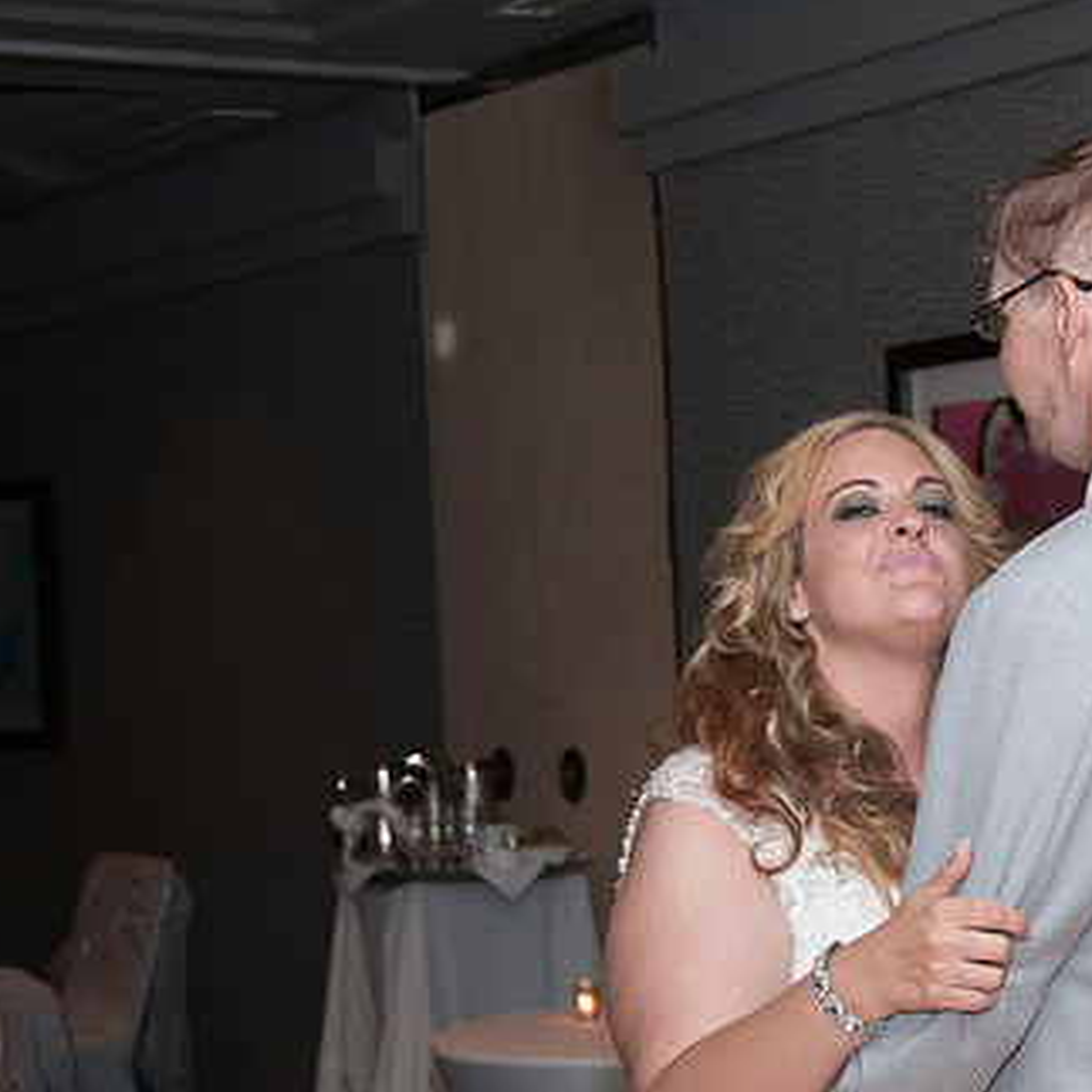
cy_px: 637
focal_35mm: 105
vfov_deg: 16.6
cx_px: 923
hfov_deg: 16.4
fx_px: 3747
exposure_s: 1/60
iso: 800
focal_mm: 46
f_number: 5.6
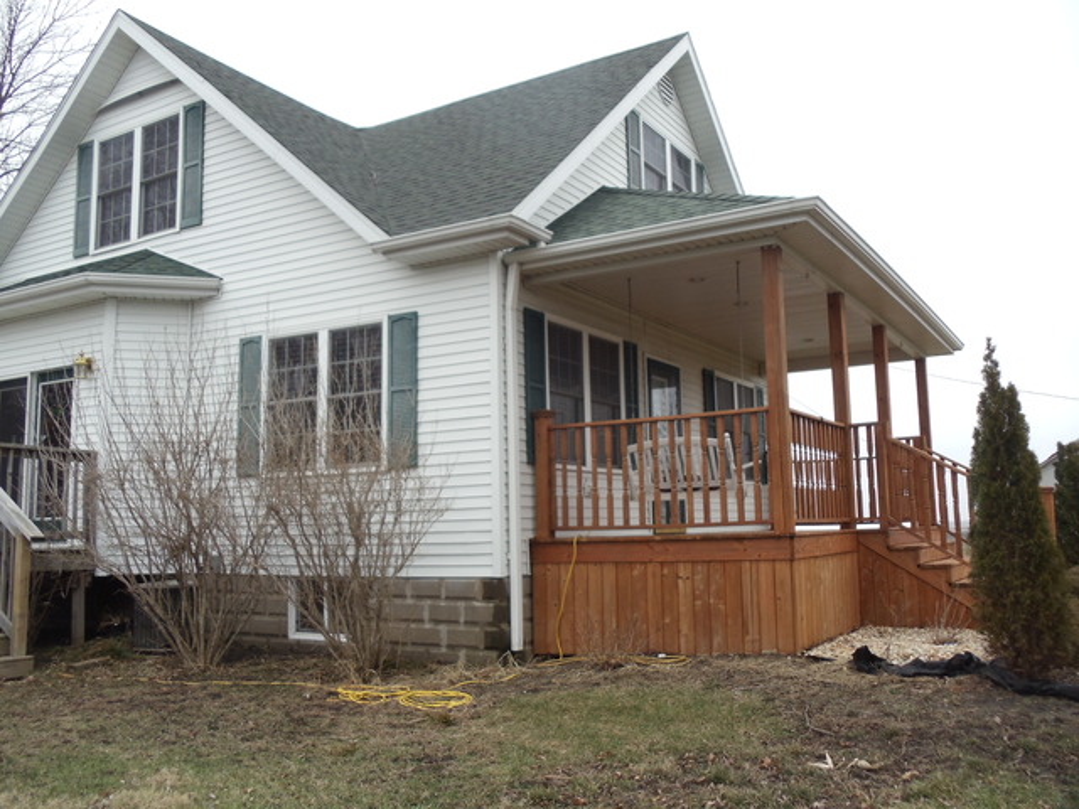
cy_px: 404
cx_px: 540
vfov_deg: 32.9
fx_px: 1372
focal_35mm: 44
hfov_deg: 42.9
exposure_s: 1/125
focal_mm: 6
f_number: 3.5
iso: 100
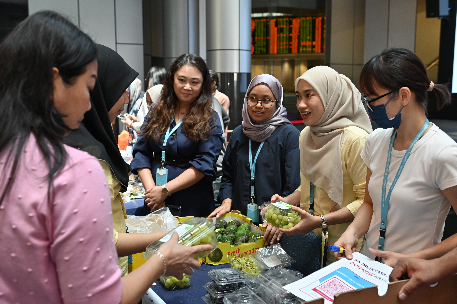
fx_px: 457
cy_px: 152
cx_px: 228
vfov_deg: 36.8
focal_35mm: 36
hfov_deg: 53.2
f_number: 4.5
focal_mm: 36
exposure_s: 1/100
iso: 1000
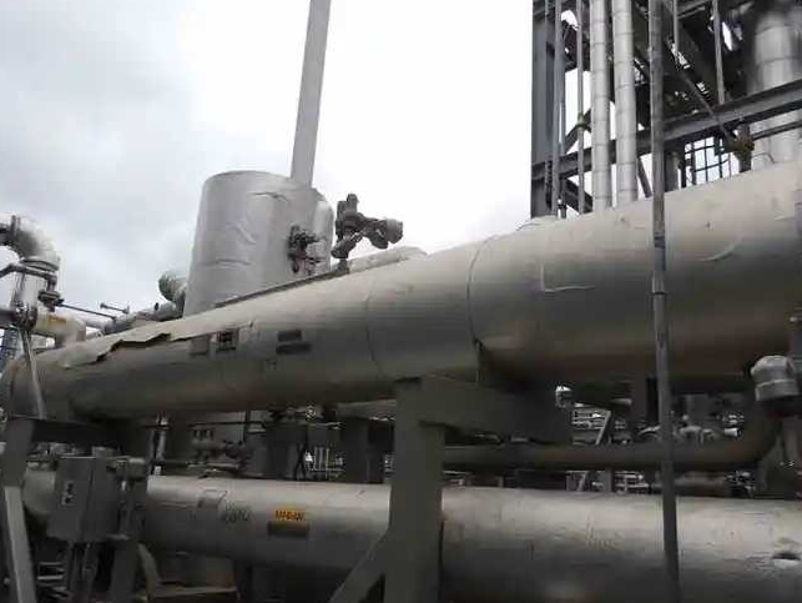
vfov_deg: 49.8
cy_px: 323
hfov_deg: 63.3
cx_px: 434
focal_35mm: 28
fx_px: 649
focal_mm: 4.3
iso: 100
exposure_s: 1/640
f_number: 3
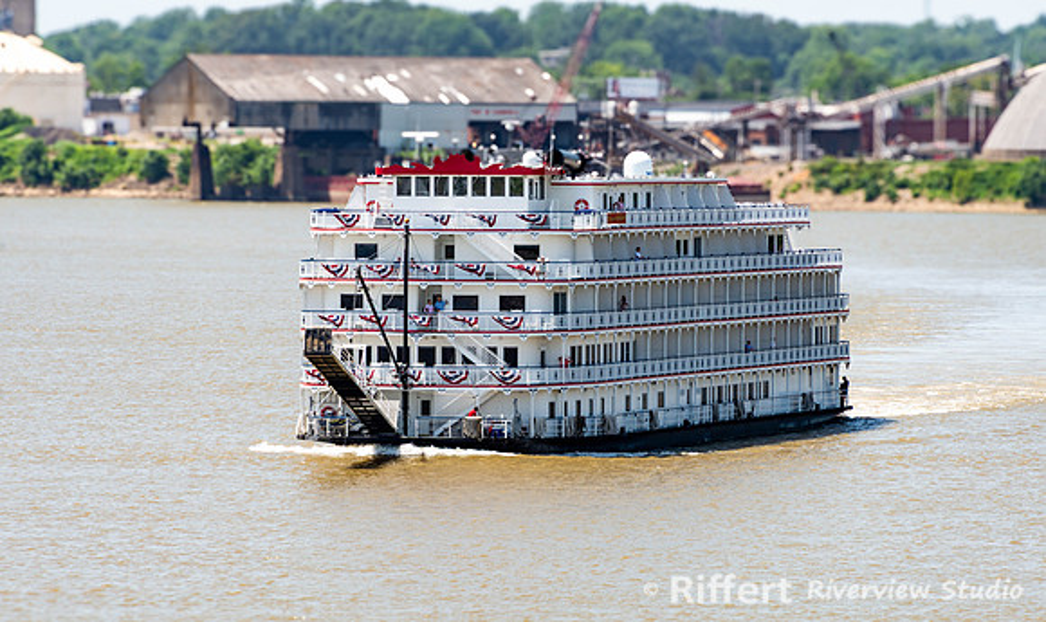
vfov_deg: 3.8
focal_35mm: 330
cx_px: 523
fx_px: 9274
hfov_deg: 6.5
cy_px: 344
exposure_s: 1/250
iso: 110
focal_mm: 300
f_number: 8
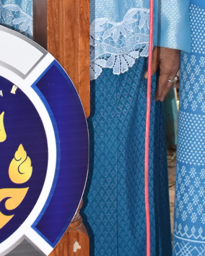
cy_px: -70
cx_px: -51
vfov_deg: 10.5
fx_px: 1366
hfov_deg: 8.5
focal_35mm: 180
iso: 640
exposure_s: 1/125
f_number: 5.6
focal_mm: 32
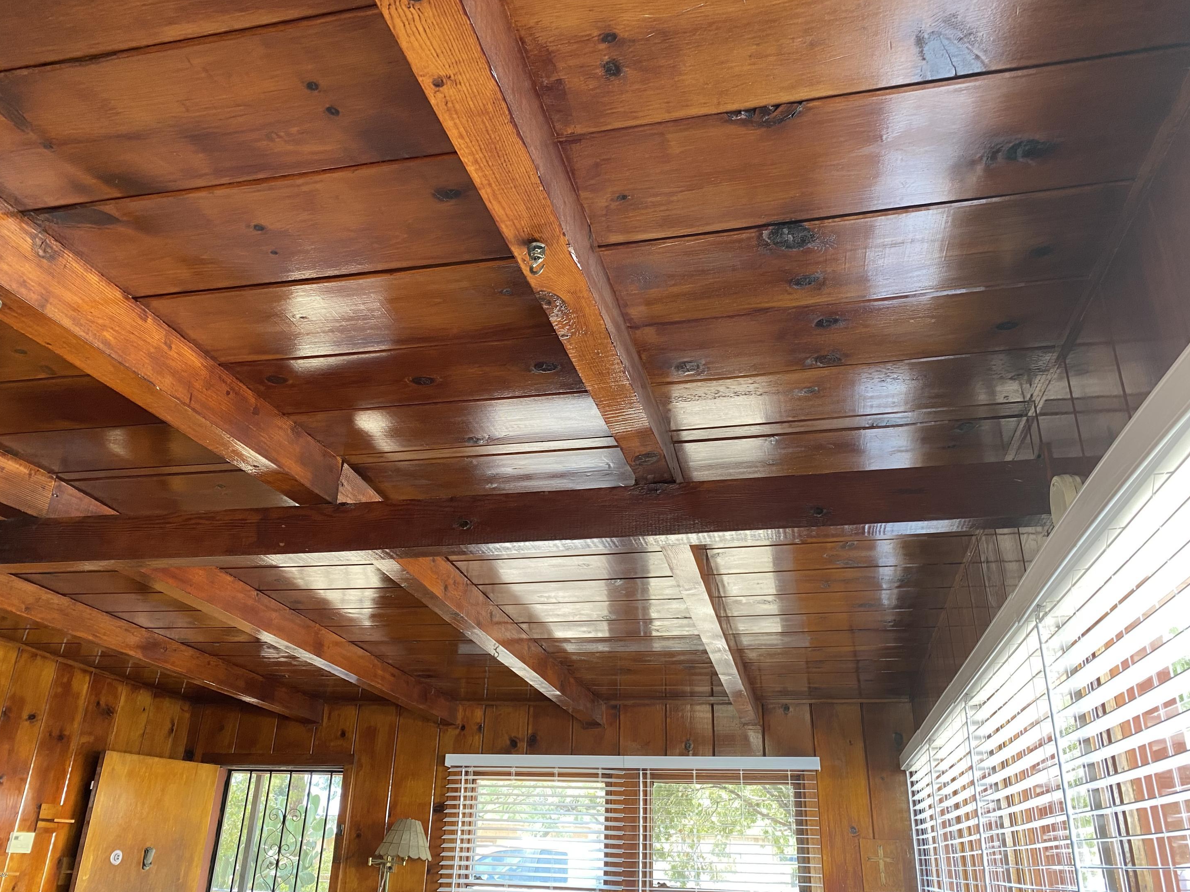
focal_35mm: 27
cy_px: 441
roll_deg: -2.2
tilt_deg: +26.1
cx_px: 587
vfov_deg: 51.4
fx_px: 928
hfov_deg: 65.3
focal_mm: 4.25
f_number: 1.8
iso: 125
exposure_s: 1/79
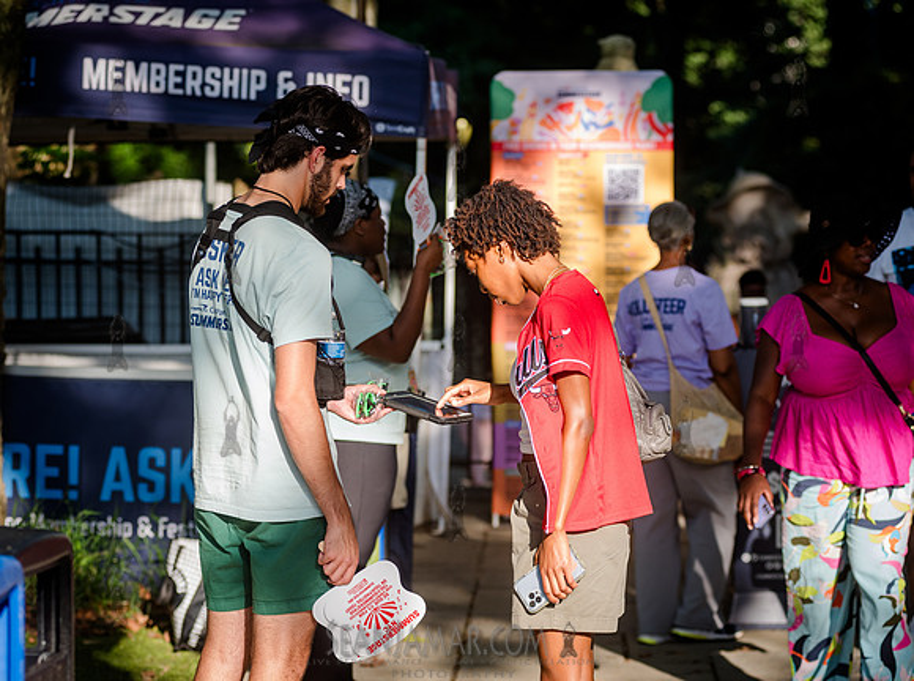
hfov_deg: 17.0
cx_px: 405
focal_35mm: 116
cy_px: 341
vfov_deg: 12.7
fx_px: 3062
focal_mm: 105
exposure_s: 1/1250
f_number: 4
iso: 500
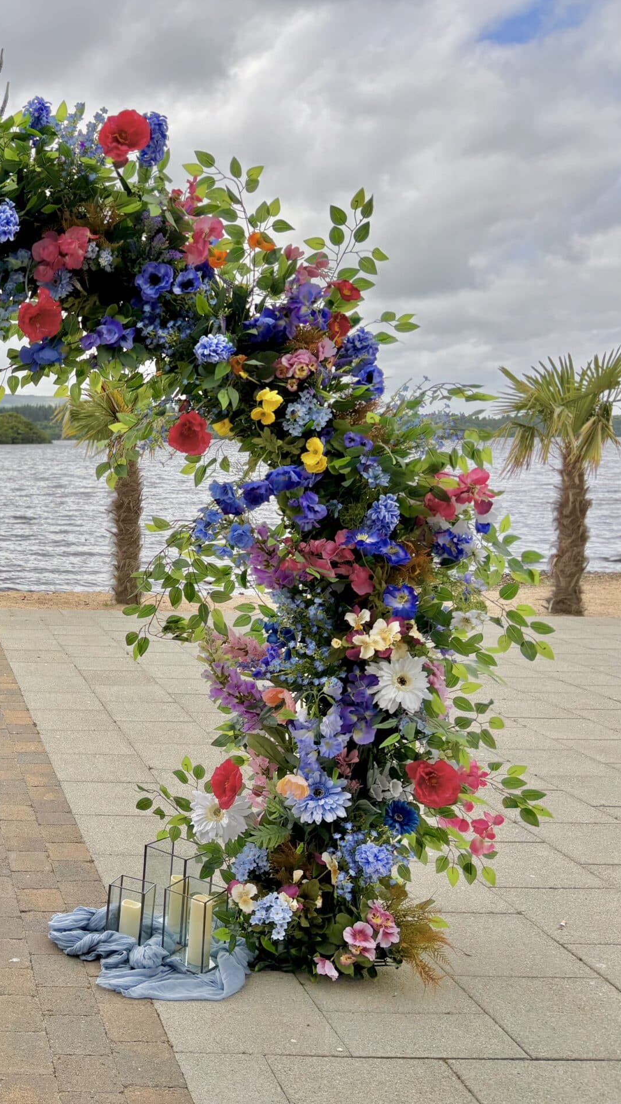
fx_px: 1113
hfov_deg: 27.7
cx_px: -105
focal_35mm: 38
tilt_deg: -5.8
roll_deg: +0.1
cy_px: 550
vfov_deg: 52.8
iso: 50
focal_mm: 5.96
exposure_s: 1/2242
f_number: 1.6
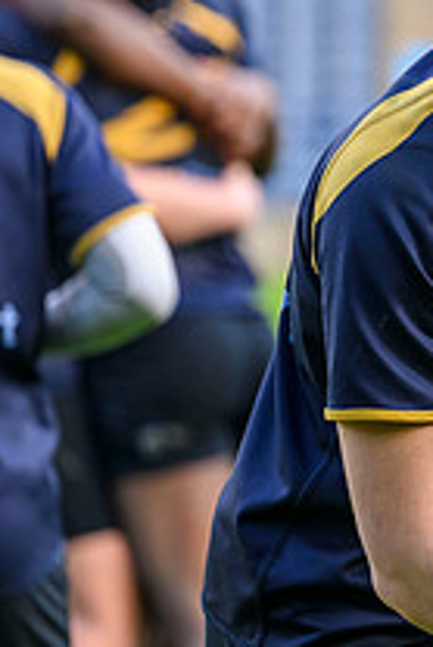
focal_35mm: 502
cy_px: 291
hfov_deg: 2.7
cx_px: 850
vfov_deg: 4.1
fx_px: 9041
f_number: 4
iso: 1250
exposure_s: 1/640
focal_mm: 180
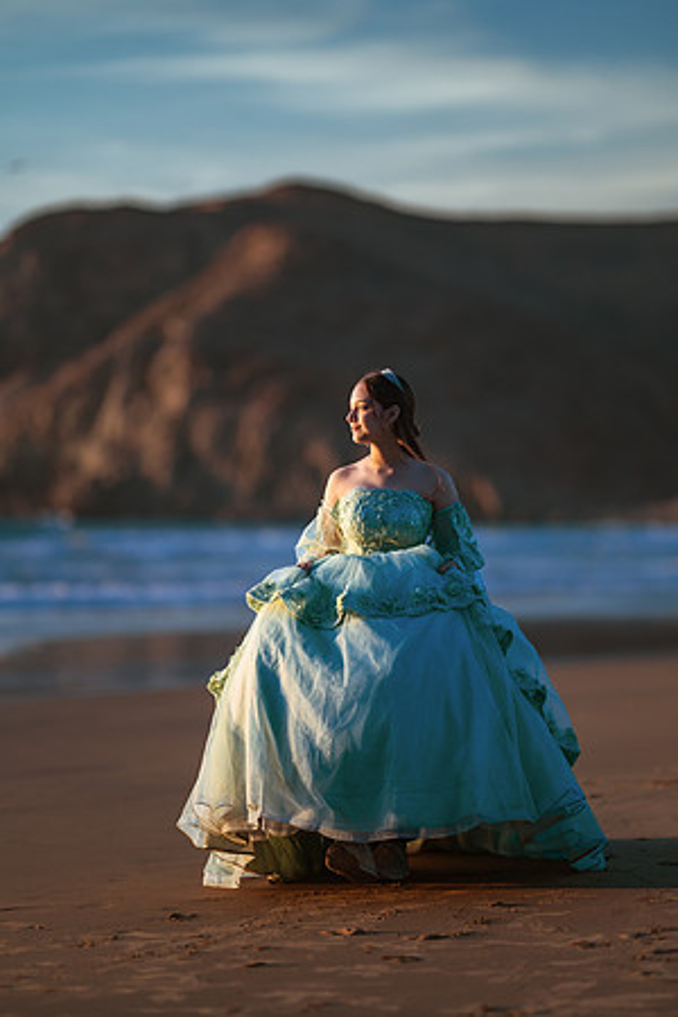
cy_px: 508
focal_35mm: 135
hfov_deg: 10.2
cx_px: 339
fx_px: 3813
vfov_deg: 15.2
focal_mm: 135
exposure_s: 1/800
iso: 100
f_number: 1.8
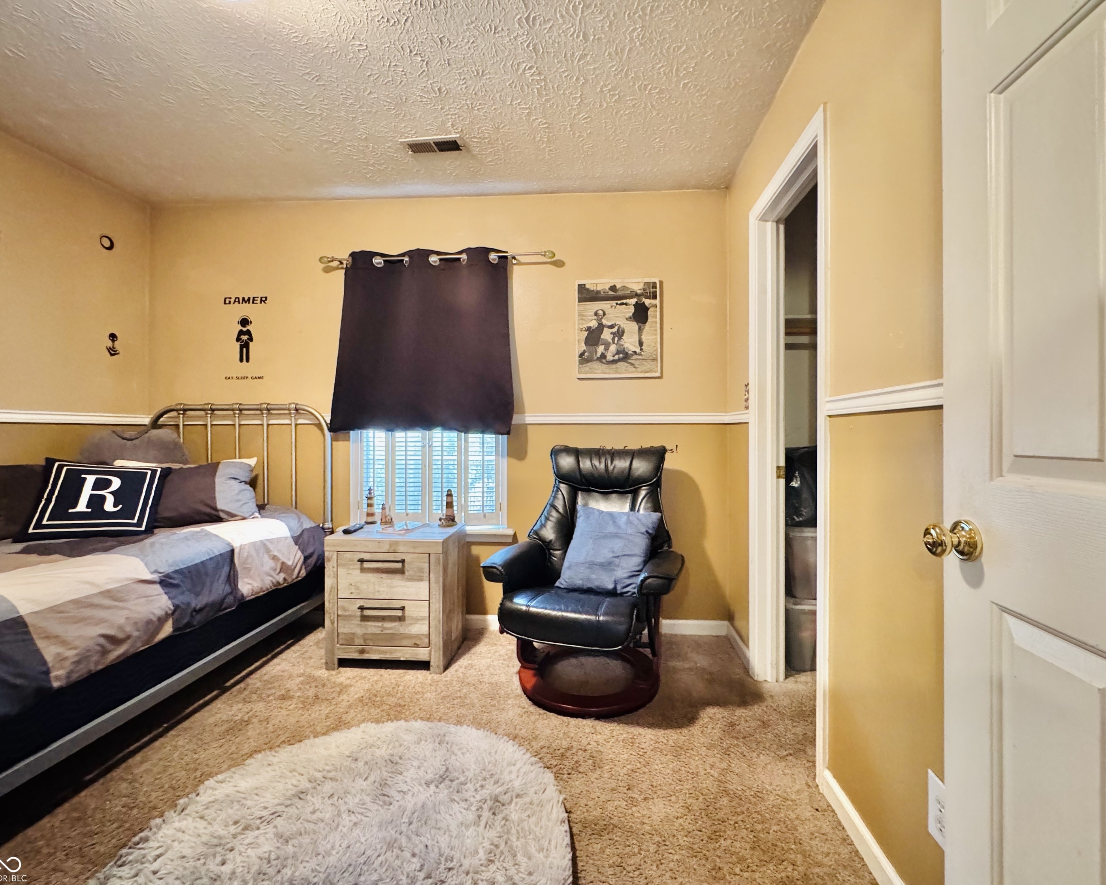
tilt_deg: -0.7
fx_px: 491
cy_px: 437
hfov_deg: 96.7
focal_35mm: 15
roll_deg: +0.0
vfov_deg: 84.0
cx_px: 576
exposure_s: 1/40
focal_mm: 2.22
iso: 1000
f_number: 2.2
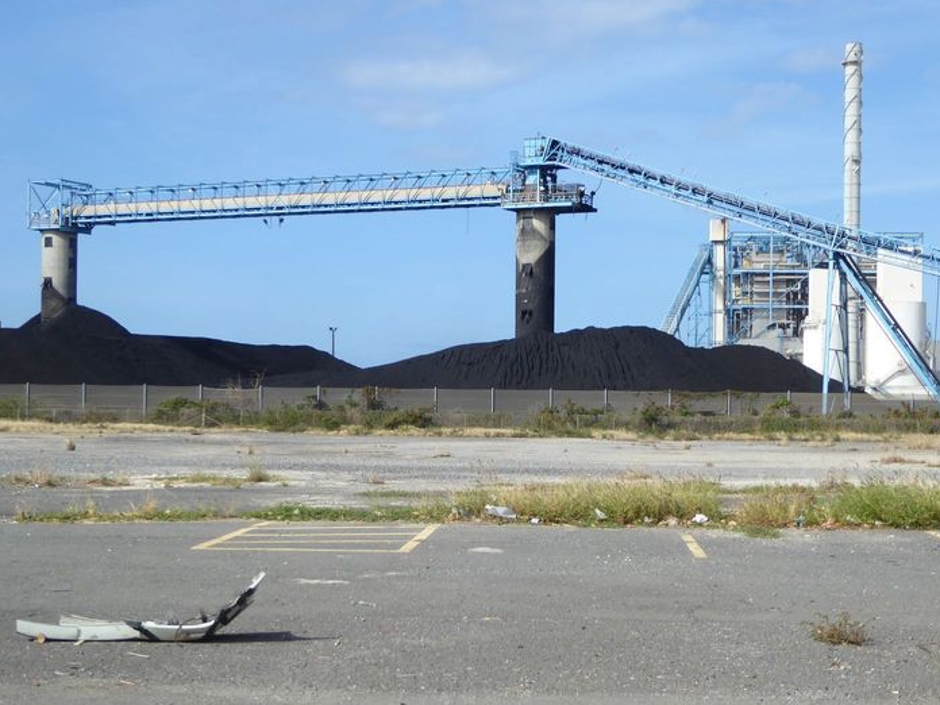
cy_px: 398
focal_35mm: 69
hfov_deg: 28.2
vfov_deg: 21.3
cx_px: 485
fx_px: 1874
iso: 80
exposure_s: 1/640
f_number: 4.2
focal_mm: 10.3
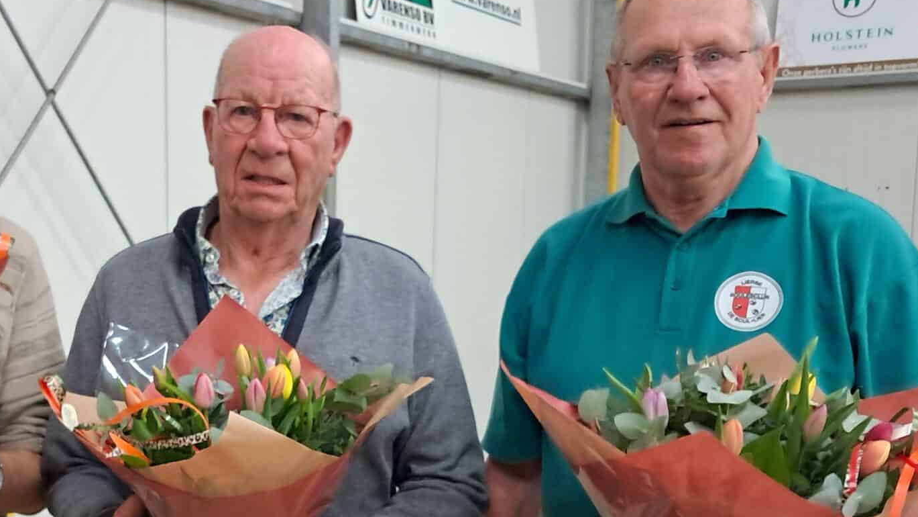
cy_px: 431
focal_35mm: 55
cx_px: 262
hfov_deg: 37.2
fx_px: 1339
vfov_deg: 21.5
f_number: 1.8
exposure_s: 1/33
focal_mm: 4
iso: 640
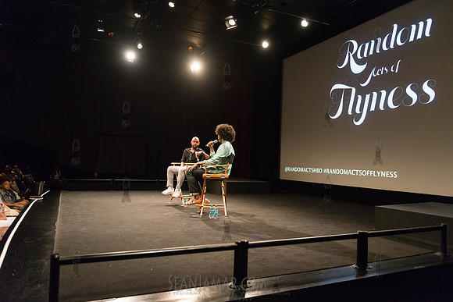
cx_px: 226
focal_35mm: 26
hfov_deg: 69.4
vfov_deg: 49.6
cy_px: 151
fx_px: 327
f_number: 2.8
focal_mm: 26
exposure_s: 1/200
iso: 4000
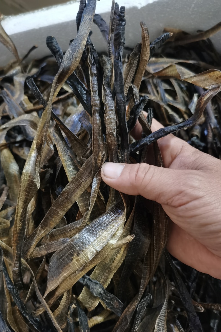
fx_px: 267
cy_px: 170
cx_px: 96
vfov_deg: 63.6
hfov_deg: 44.9
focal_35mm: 29
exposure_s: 1/33.3
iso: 500
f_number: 1.8
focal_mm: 5.58
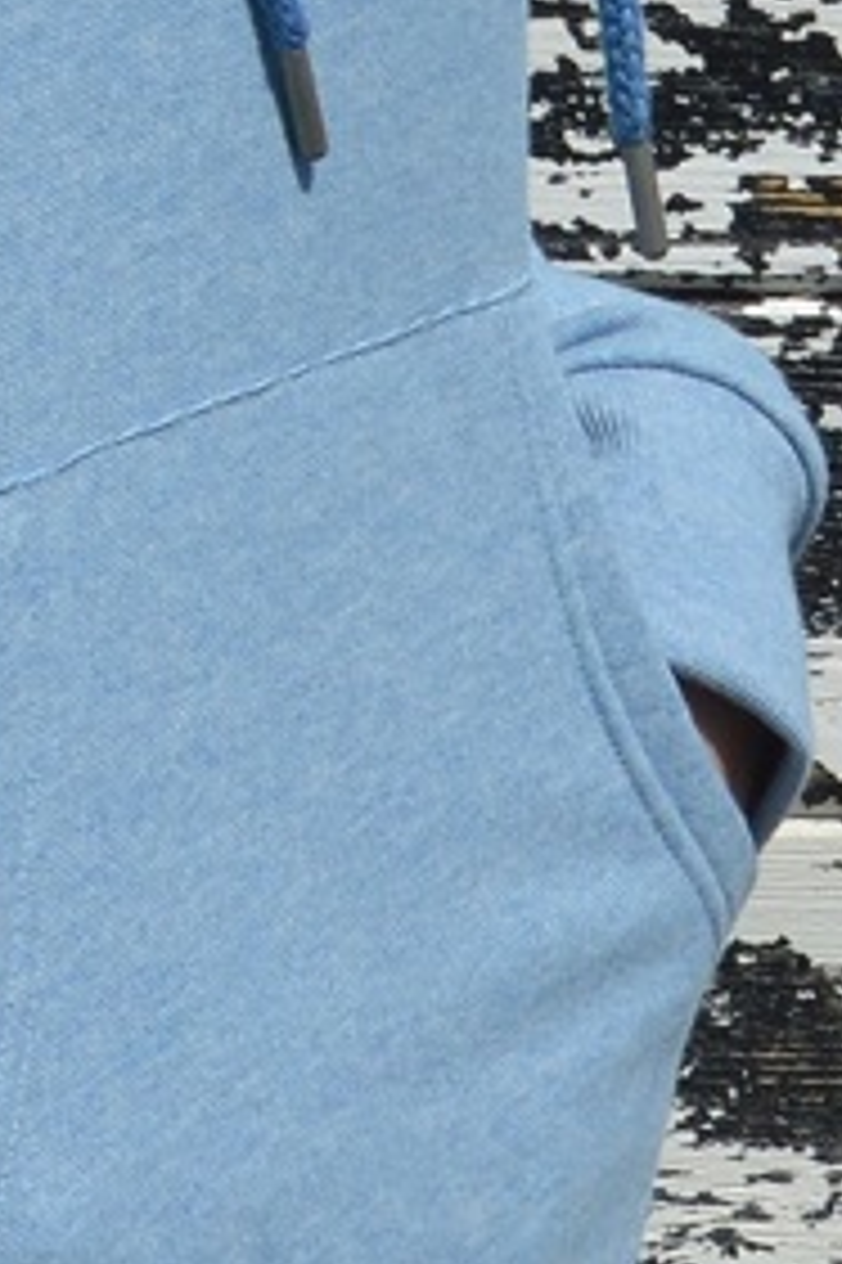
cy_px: -25
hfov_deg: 5.8
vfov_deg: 8.8
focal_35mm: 233
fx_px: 8172
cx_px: -473
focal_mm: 29
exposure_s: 1/320
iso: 100
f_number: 9
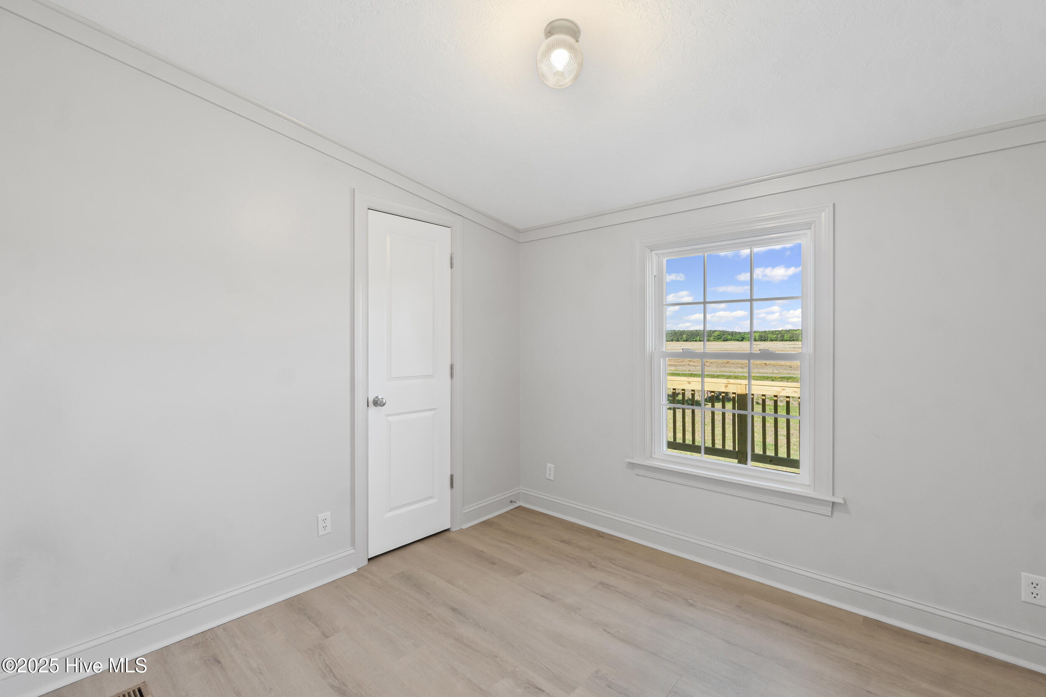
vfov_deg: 77.3
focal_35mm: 15
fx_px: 436
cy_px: 348
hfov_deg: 100.4
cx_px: 523
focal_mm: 10
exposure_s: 1/3
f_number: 9
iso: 320
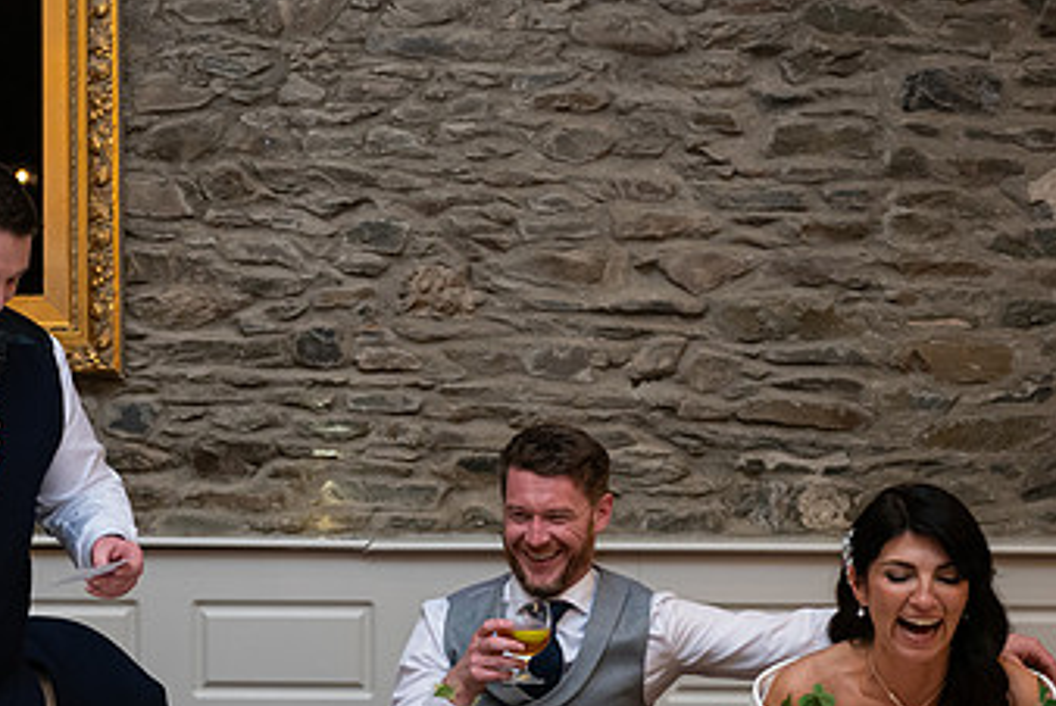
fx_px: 2818
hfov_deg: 21.2
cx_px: 366
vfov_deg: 14.2
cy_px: 530
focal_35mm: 96
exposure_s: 1/160
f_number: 3.5
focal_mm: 56
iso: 800
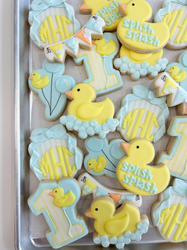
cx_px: 94
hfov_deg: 53.1
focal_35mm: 26
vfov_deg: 67.3
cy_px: 125
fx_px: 187
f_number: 1.5
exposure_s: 1/120
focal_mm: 5.7
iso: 40
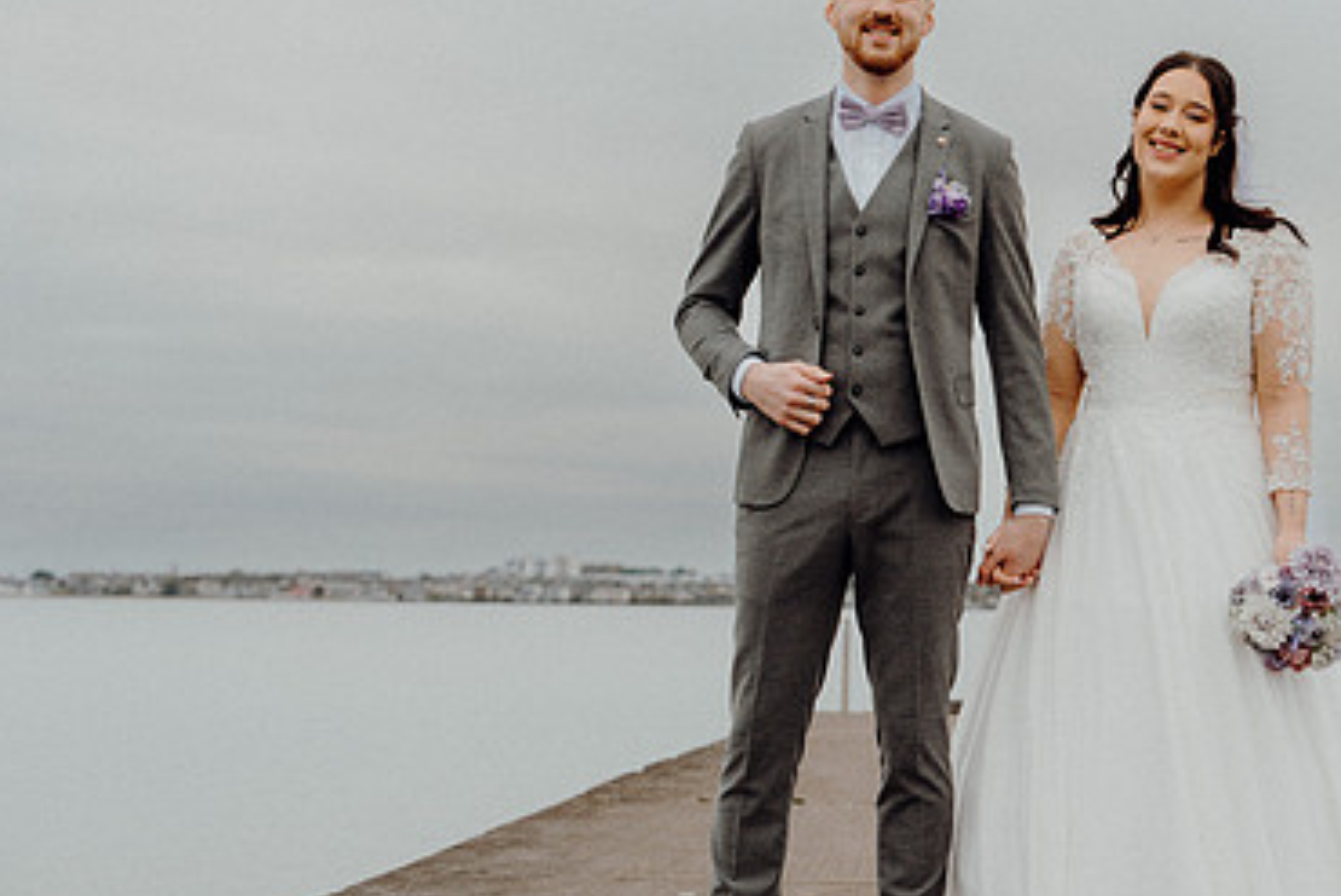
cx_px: 1033
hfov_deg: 24.2
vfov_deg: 16.5
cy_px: 426
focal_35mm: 83
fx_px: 3093
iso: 200
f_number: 3.5
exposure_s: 1/200
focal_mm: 53
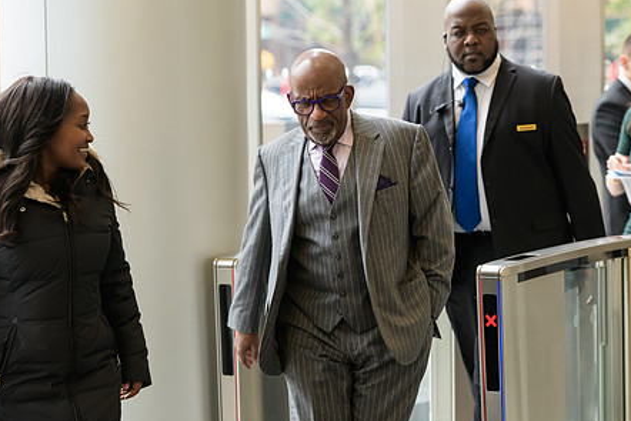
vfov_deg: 9.3
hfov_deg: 14.0
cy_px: 181
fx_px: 2577
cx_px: 351
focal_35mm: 147
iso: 400
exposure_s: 1/125
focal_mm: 112
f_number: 4
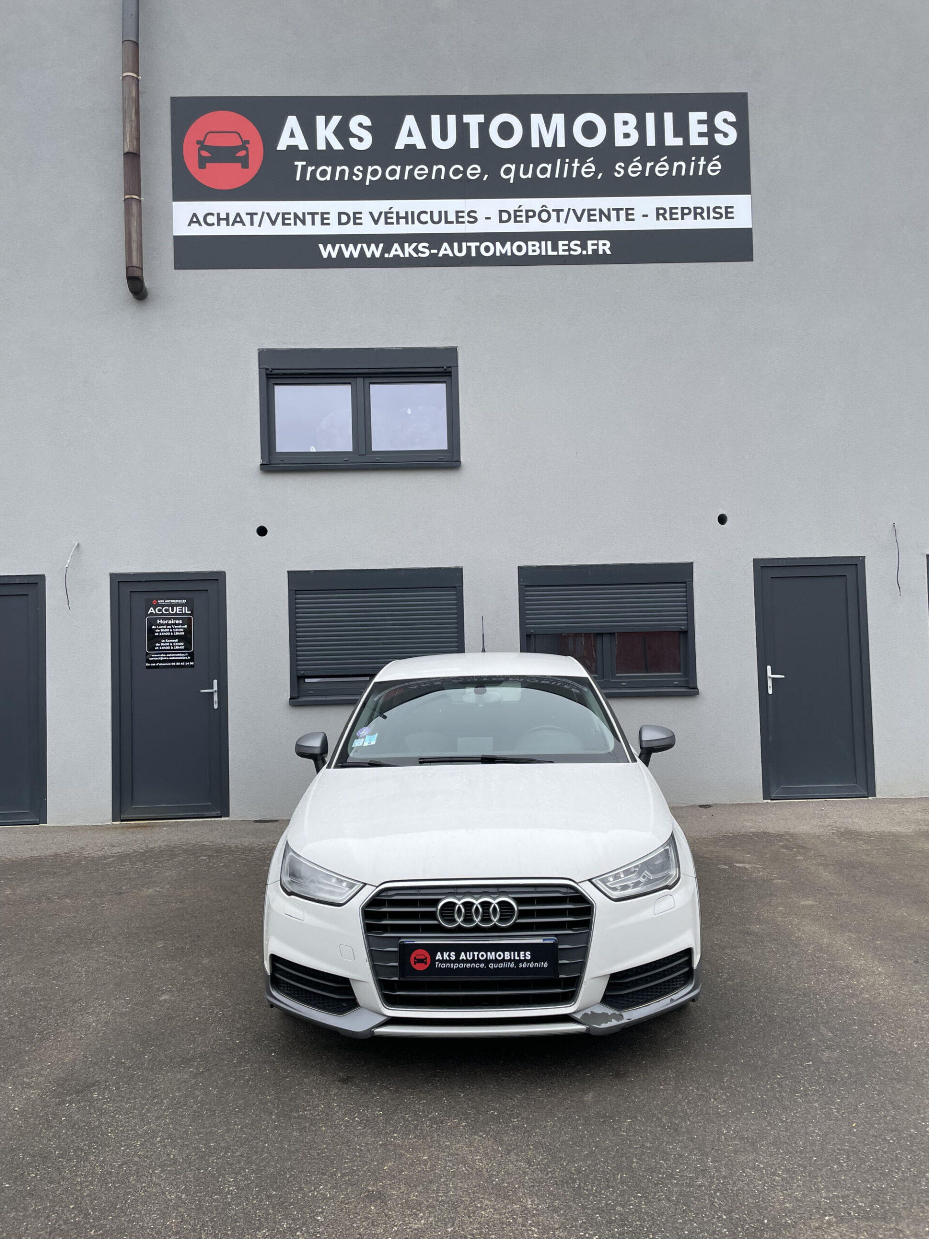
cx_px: 464
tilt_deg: +3.9
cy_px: 620
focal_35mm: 26
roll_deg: +1.6
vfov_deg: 67.3
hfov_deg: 53.1
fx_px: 930
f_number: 1.6
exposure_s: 1/643
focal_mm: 4.2
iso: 32
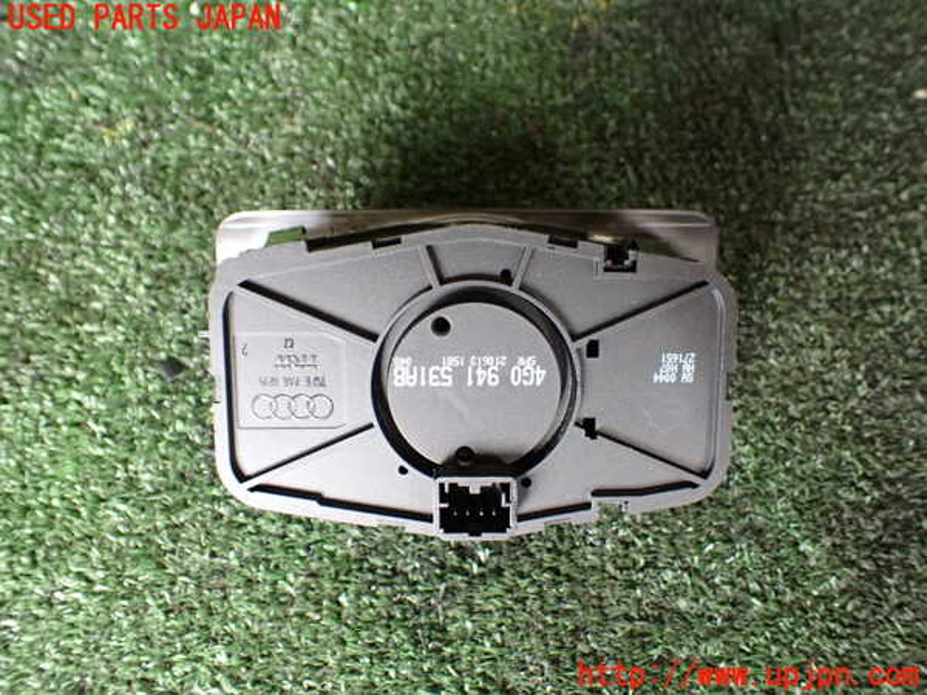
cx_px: 464
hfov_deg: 60.0
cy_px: 348
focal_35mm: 30
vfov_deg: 46.8
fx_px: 803
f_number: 2.3
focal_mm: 5.4
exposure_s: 1/60
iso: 800
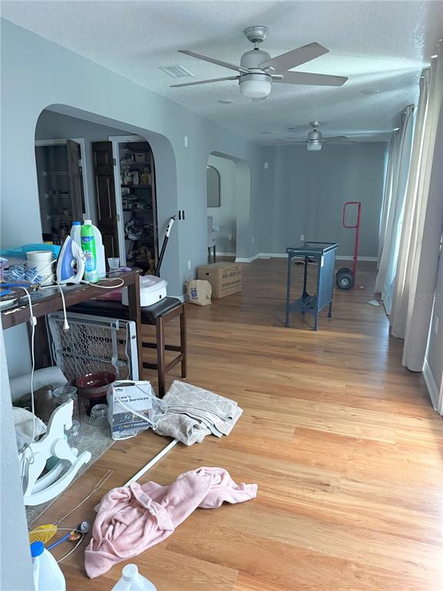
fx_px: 410
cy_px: 296
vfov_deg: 71.6
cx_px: 222
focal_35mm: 24
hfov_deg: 56.8
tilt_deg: -13.7
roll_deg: -1.0
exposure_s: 1/41
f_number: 1.78
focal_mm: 6.76
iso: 800
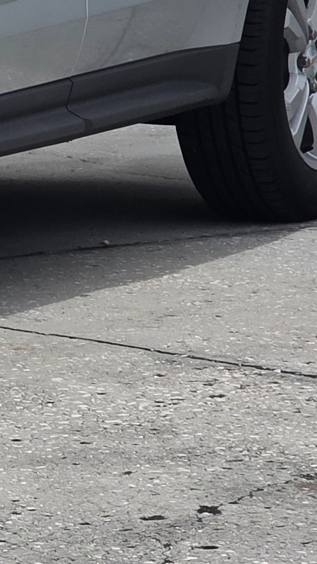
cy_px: 130
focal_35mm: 295
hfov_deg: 4.0
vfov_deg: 7.3
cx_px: -548
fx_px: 4409
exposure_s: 1/3001
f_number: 2.4
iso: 50
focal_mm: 7.9
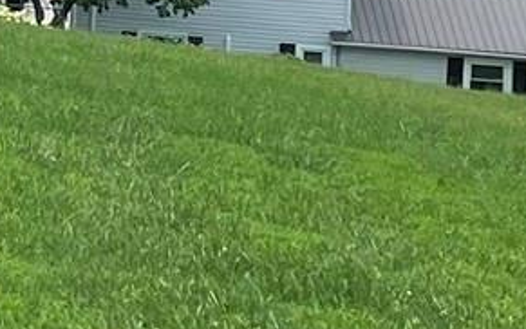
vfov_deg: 6.5
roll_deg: -1.4
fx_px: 2782
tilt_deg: -4.5
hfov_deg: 10.1
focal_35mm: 194
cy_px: -403
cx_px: -488
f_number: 1.6
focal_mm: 4.2
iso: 32
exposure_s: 1/3861
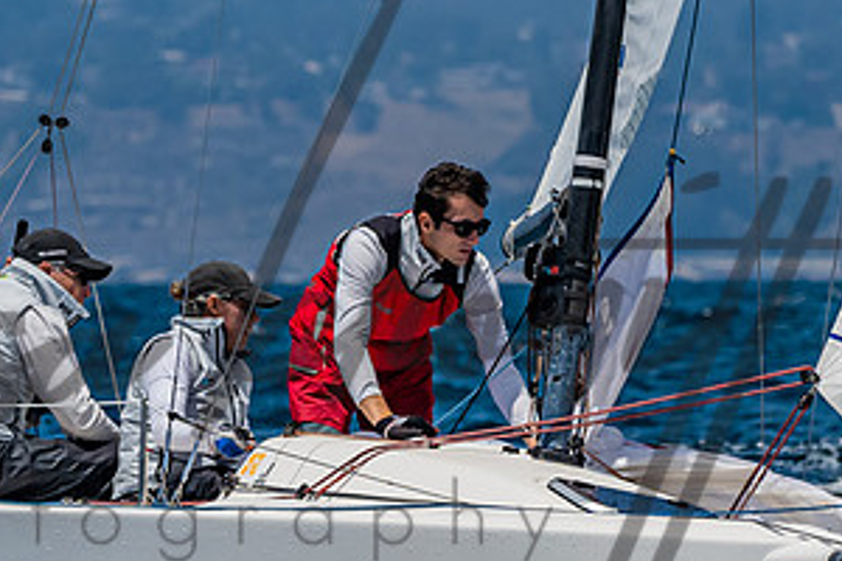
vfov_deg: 1.8
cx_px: 767
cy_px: 311
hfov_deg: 2.7
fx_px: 17657
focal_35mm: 755
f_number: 6.3
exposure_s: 1/3200
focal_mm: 220
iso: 400
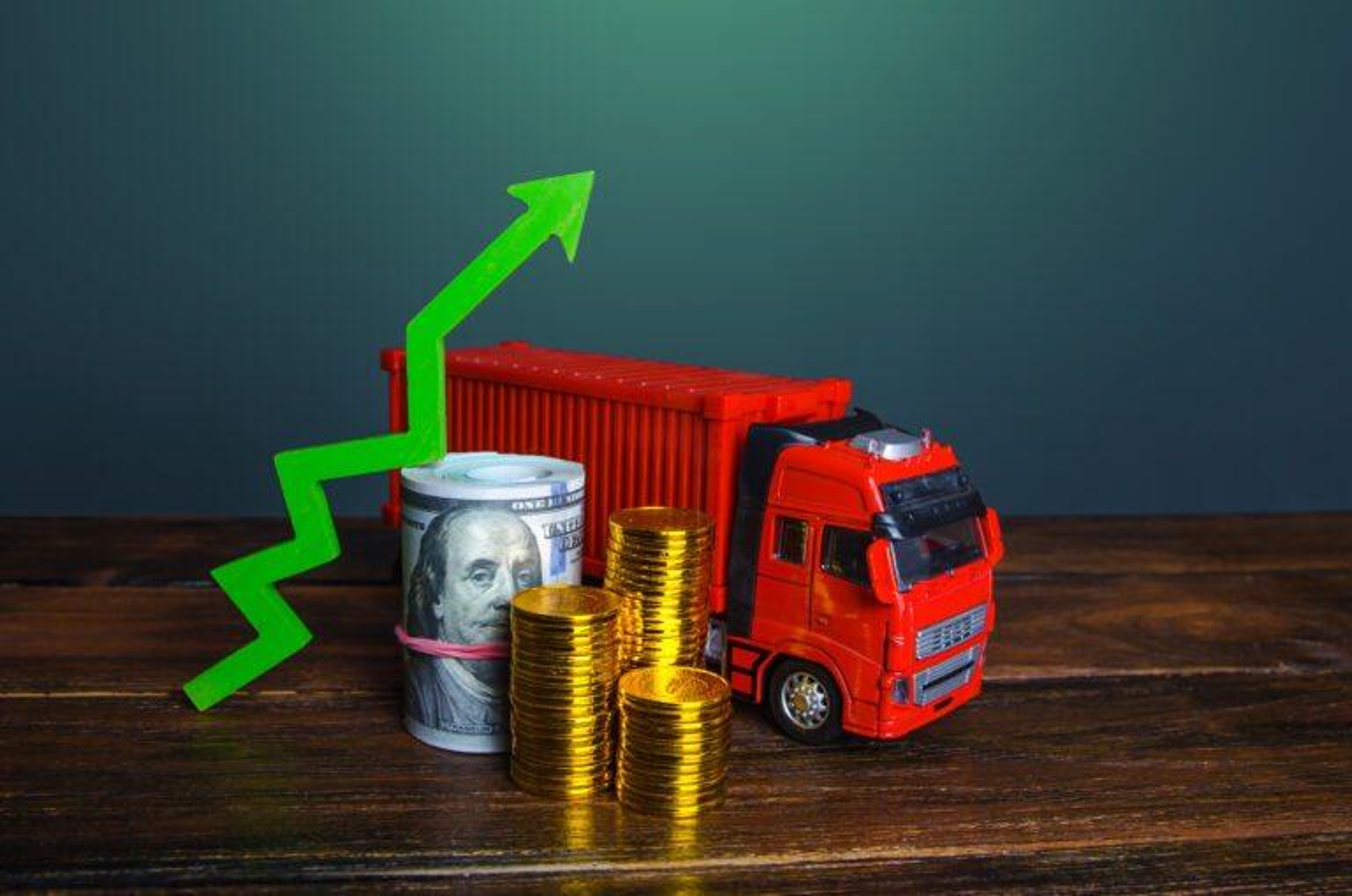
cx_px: 676
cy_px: 448
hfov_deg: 49.6
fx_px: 1462
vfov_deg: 34.1
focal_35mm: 39
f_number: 6.3
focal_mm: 26
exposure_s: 1/100
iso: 160
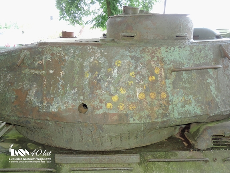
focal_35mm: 35
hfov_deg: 52.6
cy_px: 86
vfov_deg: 40.7
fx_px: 233
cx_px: 115
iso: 200
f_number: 3.3
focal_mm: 6.2
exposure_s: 1/30
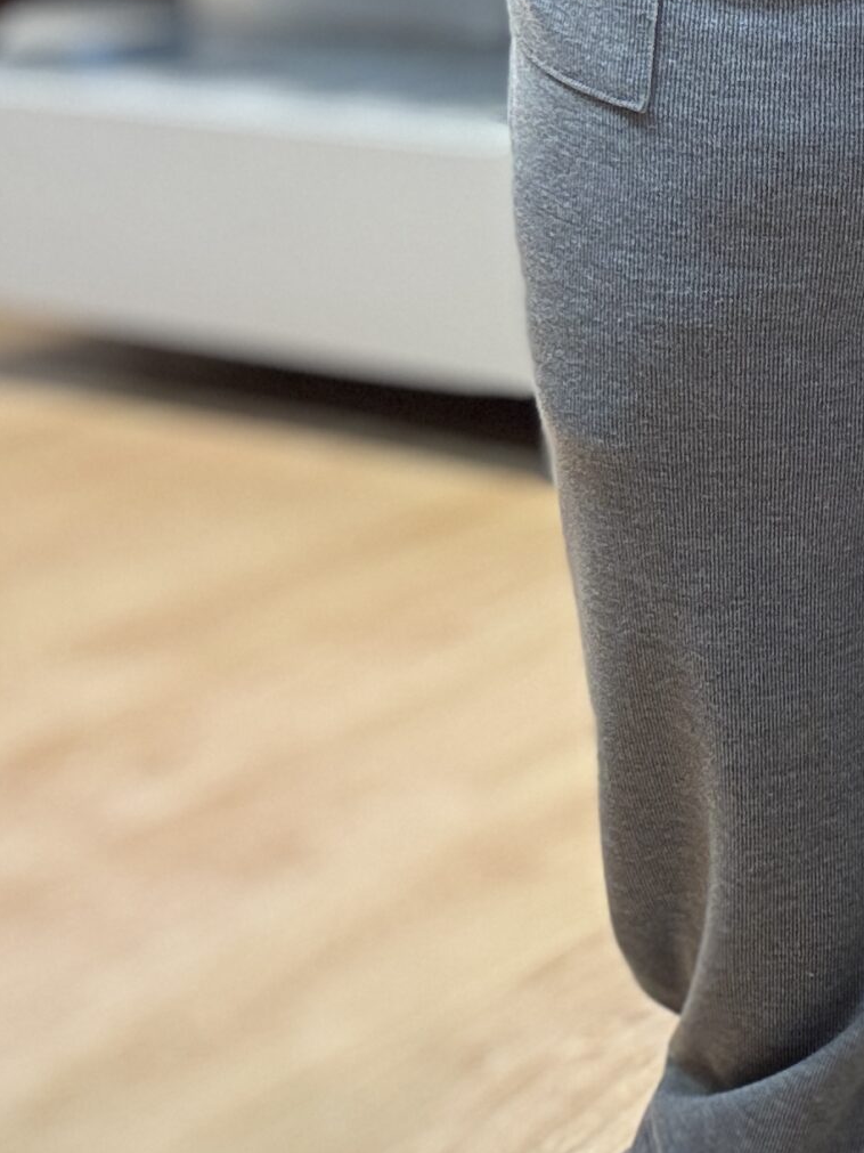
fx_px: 2530
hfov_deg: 18.3
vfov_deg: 25.3
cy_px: 279
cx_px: 1055
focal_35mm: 76
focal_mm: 2.69
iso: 125
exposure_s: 1/50
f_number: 1.9
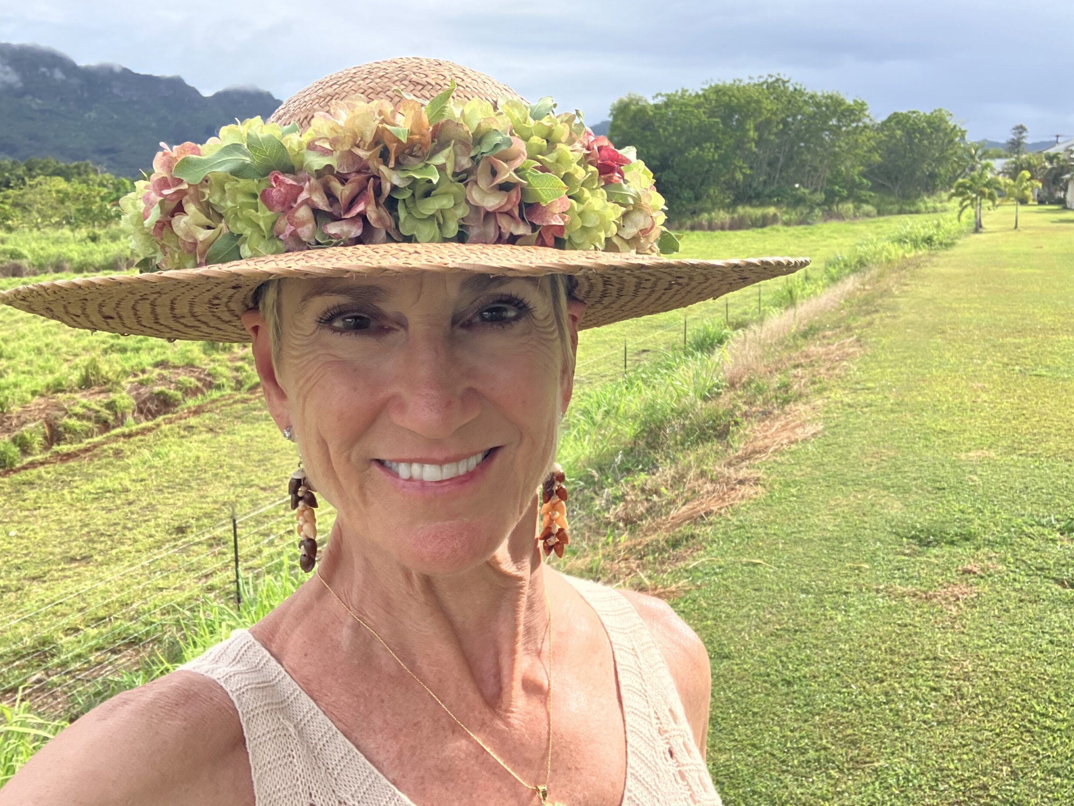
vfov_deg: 42.9
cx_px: 534
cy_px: 406
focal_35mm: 33
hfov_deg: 55.4
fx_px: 1024
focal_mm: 2.87
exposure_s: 1/231
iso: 20
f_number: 2.2
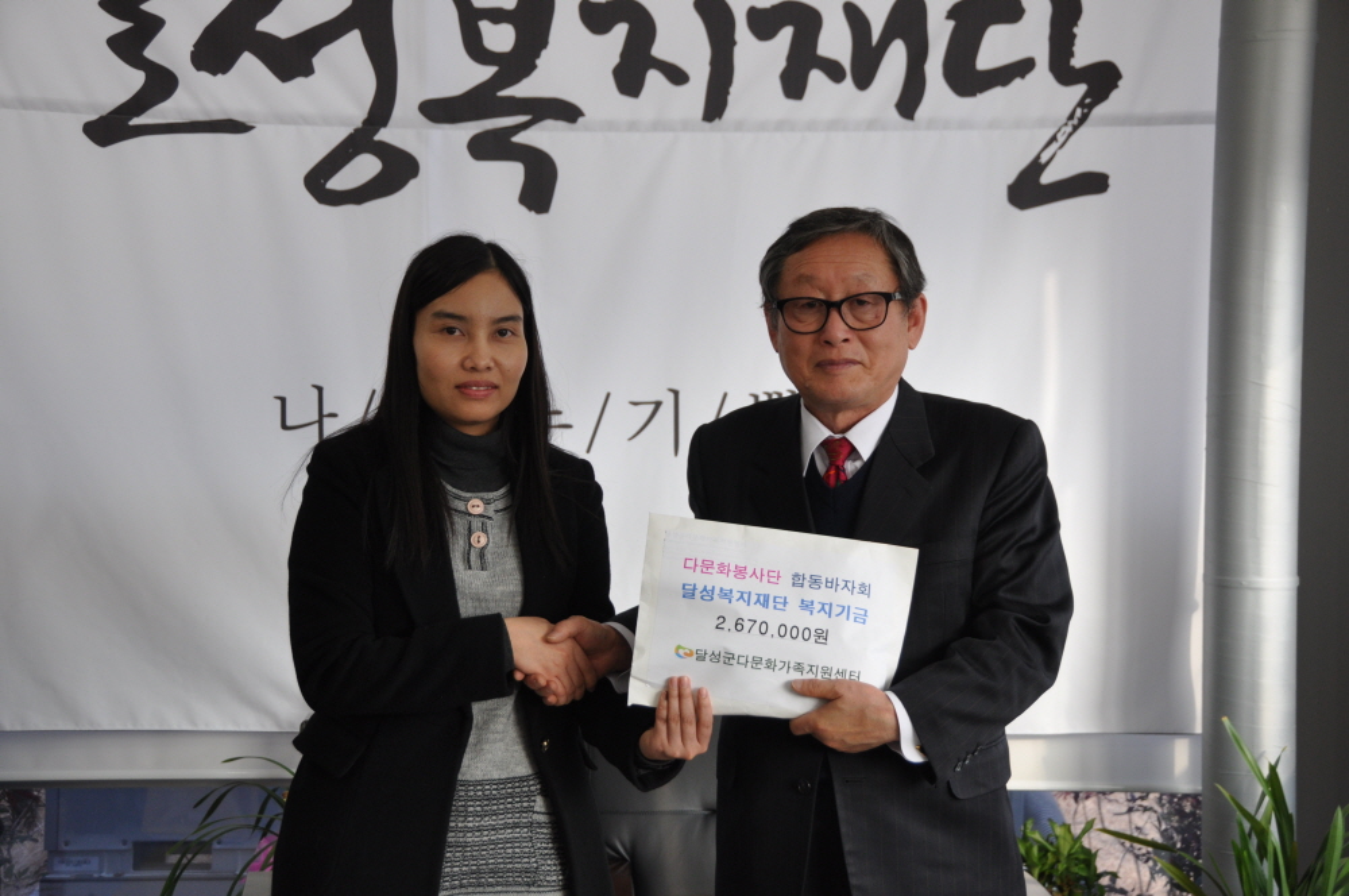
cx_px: 674
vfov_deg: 26.4
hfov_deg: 38.9
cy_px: 448
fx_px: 1909
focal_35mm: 51
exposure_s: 1/100
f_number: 5
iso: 400
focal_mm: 34
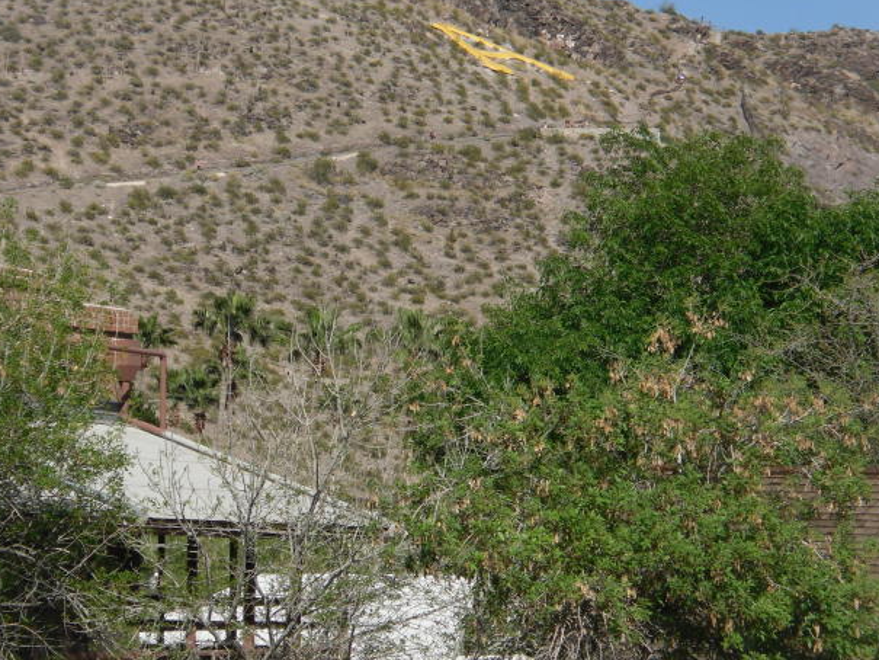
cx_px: 372
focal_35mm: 160
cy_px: 247
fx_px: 4064
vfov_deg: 9.3
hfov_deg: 12.3
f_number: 4.9
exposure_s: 1/663
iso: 80
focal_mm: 21.69
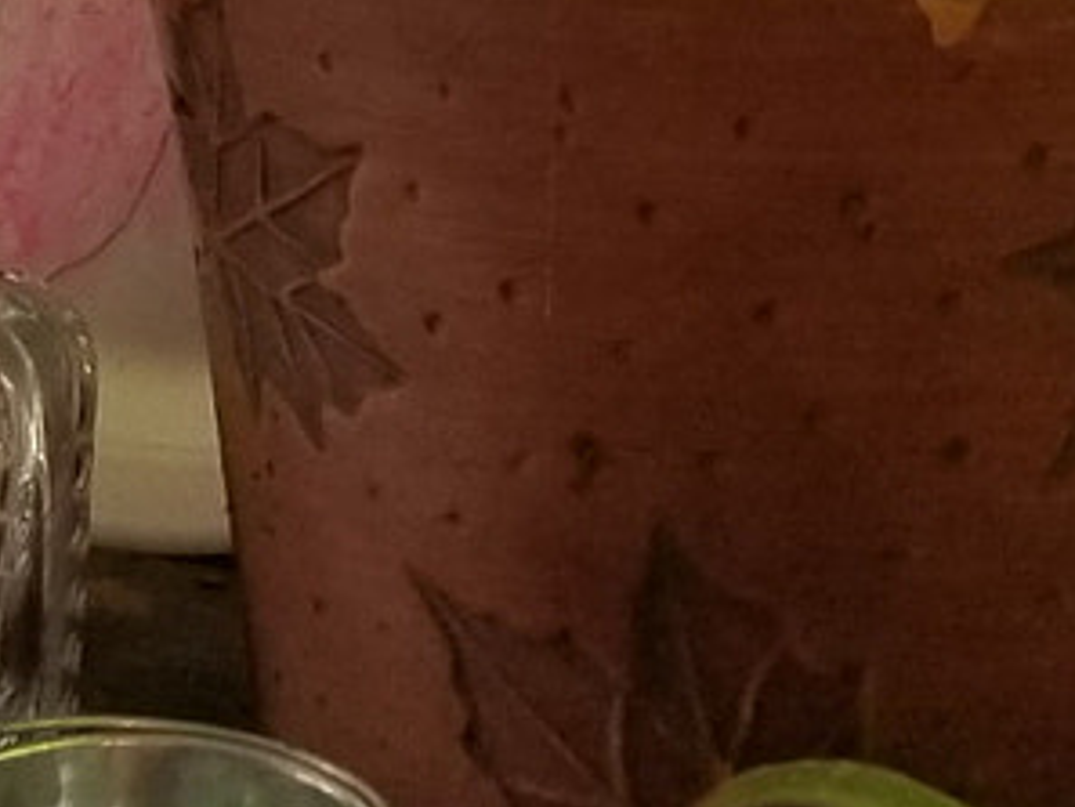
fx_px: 4349
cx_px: 391
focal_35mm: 140
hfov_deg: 14.1
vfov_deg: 9.8
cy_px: -814
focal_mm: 4.25
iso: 100
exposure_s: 1/50
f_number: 1.7
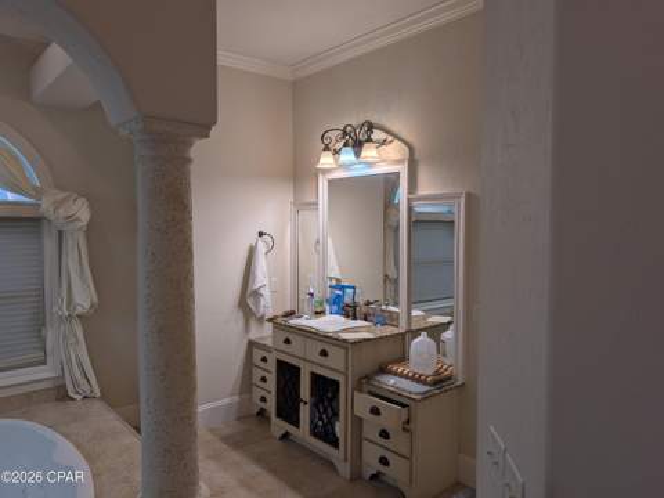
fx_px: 460
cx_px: 332
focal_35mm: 24
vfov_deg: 56.8
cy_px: 249
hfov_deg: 71.6
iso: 21
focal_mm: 6.9
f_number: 1.68
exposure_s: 1/512
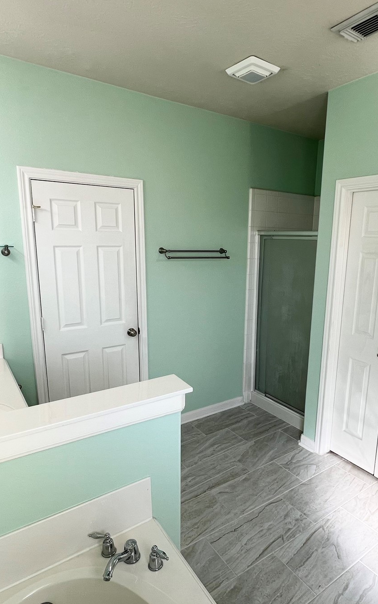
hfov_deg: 56.8
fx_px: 346
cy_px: 314
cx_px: 228
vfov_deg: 82.2
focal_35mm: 21
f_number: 1.8
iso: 50
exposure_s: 1/120
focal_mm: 1.57
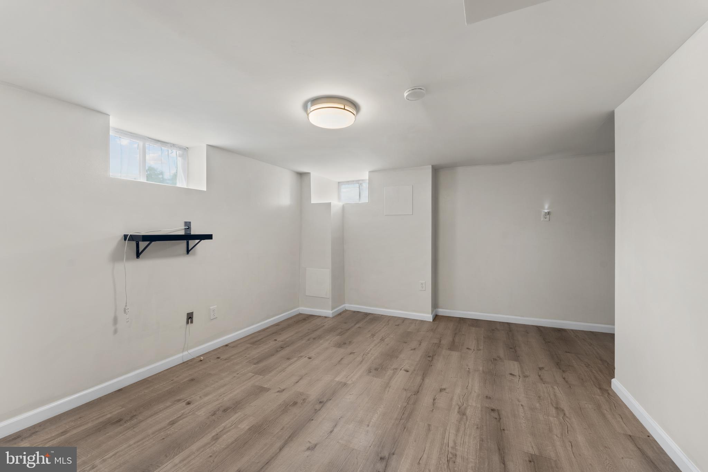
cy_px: 236
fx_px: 275
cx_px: 354
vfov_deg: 81.2
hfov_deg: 104.3
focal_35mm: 14
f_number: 8
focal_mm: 14
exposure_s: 1/3
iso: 100
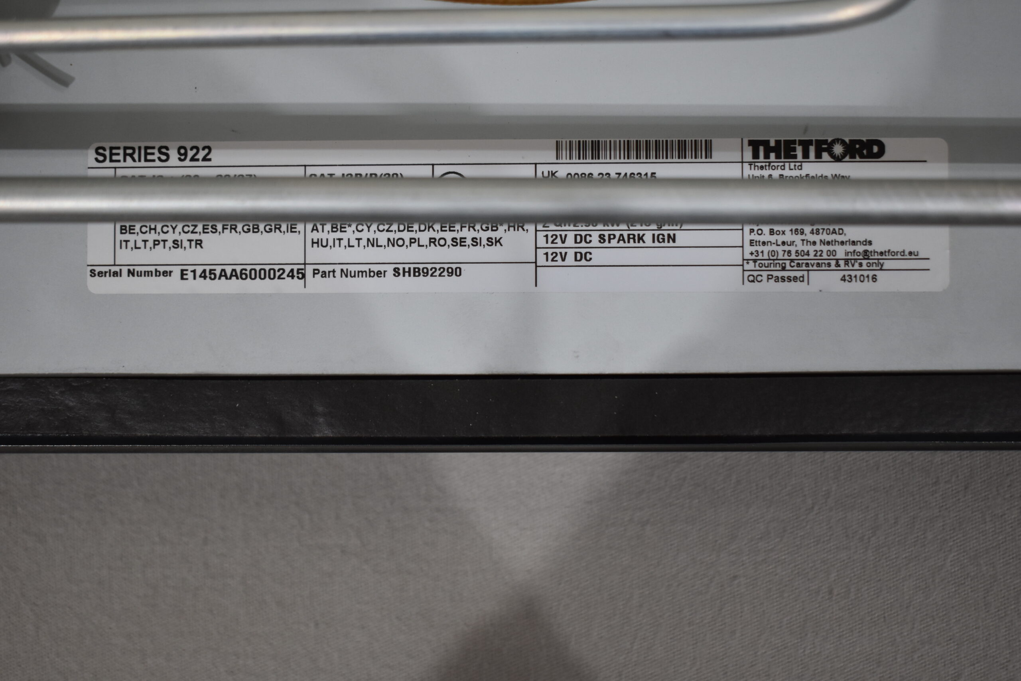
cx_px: 510
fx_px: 1446
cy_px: 340
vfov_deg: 26.5
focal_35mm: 51
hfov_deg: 38.9
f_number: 4.5
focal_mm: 34
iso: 640
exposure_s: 1/250
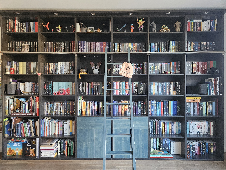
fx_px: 150
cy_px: 85
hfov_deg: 73.9
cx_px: 113
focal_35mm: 23
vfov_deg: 58.9
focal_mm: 5.4
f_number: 1.8
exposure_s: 1/101
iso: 800
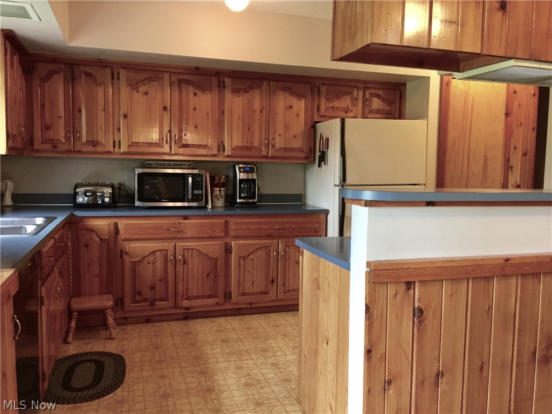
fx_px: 462
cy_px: 207
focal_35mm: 29
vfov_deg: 48.2
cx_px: 276
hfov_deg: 61.7
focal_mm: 4.15
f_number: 2.2
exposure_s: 1/17
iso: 160
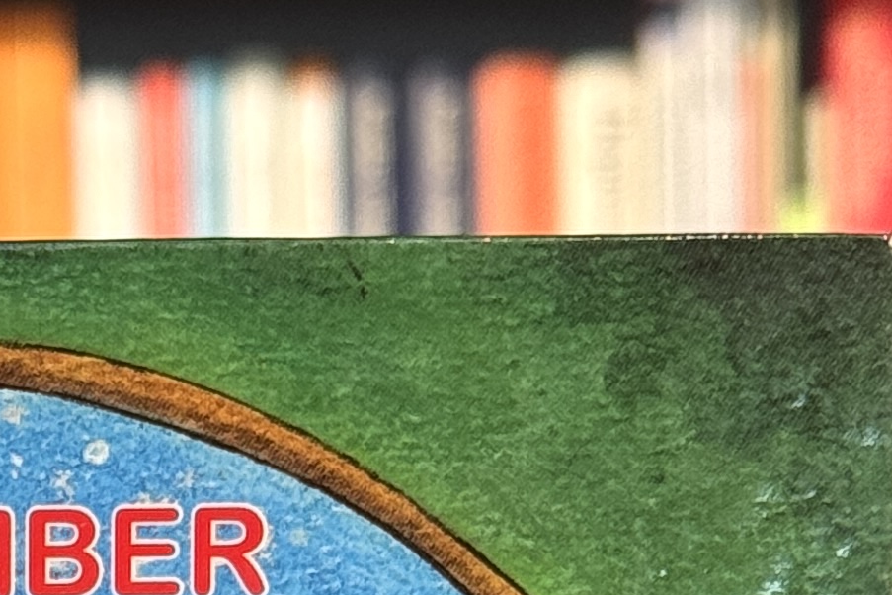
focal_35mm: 223
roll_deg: -0.4
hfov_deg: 9.1
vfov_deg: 5.7
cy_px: 1787
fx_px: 5525
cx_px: -205
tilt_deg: -4.1
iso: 100
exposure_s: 1/97
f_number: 1.78
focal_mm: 6.76
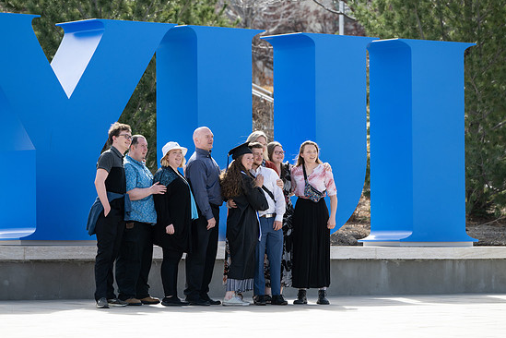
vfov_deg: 7.1
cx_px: 245
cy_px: 174
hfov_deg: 10.7
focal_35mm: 193
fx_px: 2713
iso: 250
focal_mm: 180
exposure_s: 1/640
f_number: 5
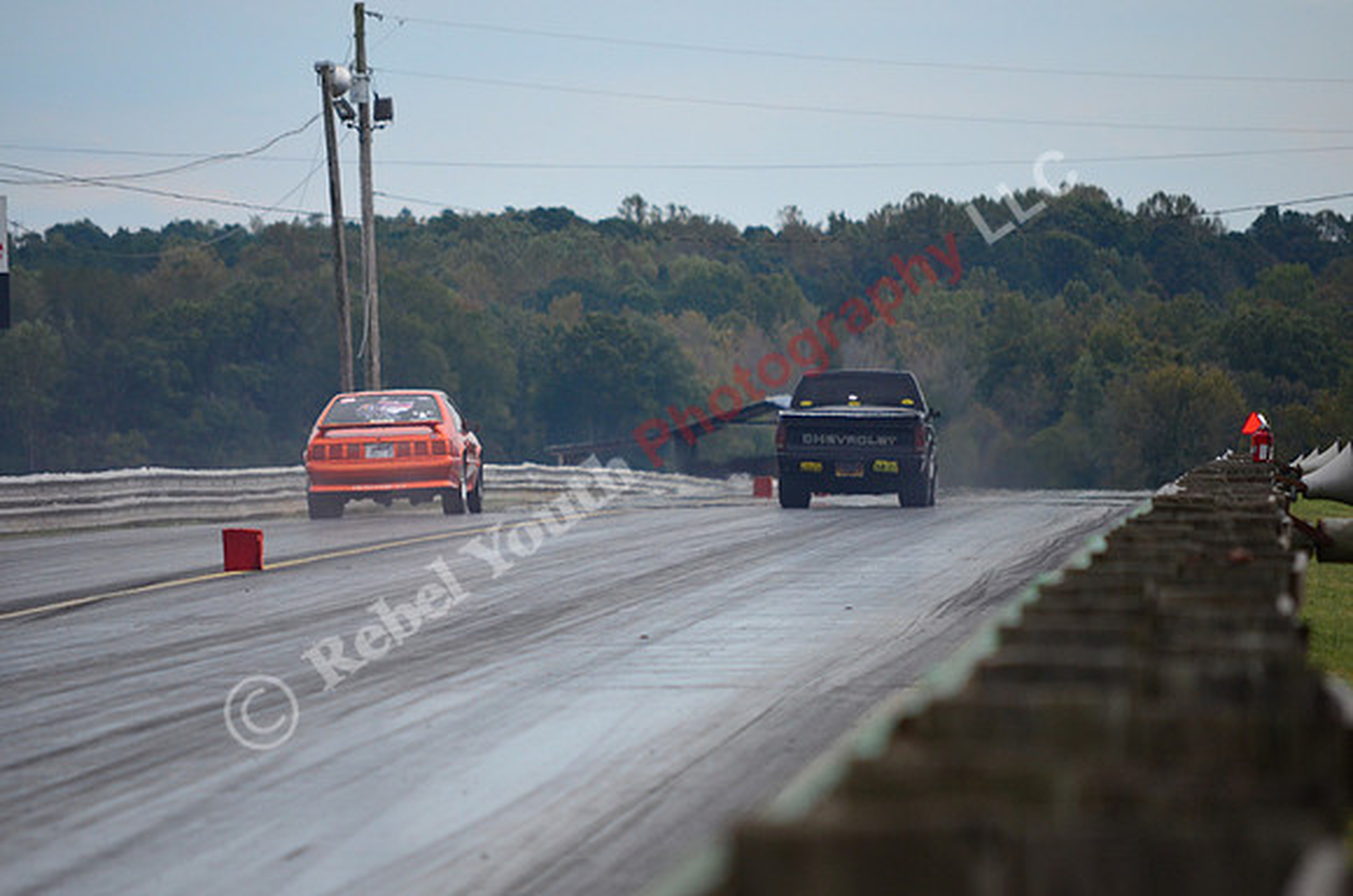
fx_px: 11250
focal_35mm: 300
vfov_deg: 4.6
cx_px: 676
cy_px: 448
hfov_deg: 6.9
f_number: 6.3
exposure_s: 1/2500
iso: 1000
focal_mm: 200
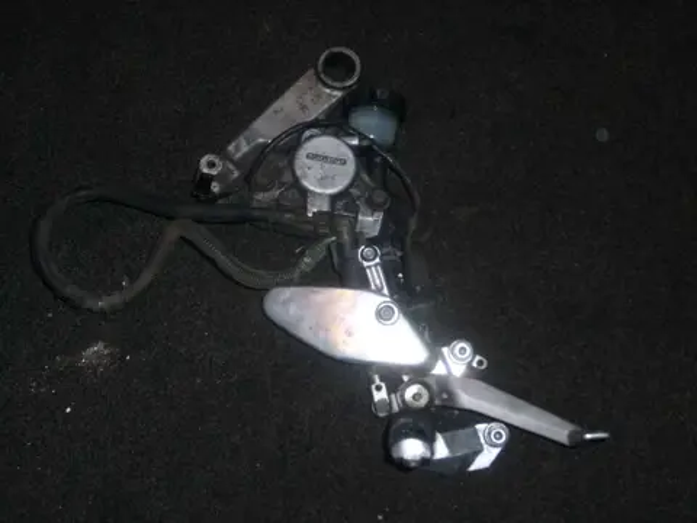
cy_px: 262
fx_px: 1067
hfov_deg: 36.2
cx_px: 348
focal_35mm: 53
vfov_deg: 27.5
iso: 50
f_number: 3.4
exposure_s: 1/60
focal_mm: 8.9
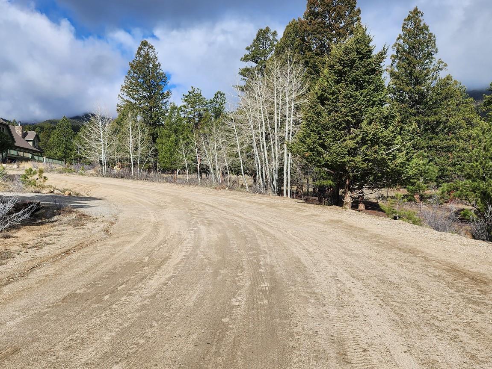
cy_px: 188
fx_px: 455
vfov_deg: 44.2
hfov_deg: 55.6
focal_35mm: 32
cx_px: 164
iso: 12
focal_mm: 6.4
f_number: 1.8
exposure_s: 1/1418
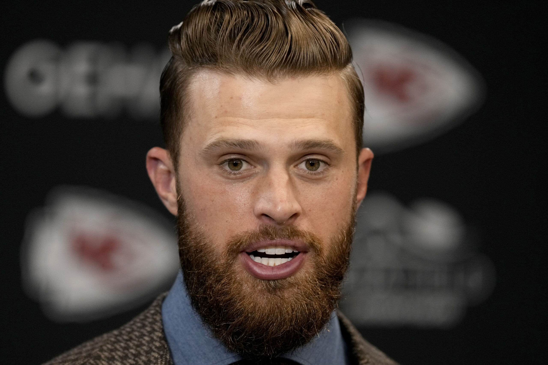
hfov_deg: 3.4
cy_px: 182
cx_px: 274
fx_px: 9133
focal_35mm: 600
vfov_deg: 2.3
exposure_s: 1/400
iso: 3200
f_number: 4
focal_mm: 600
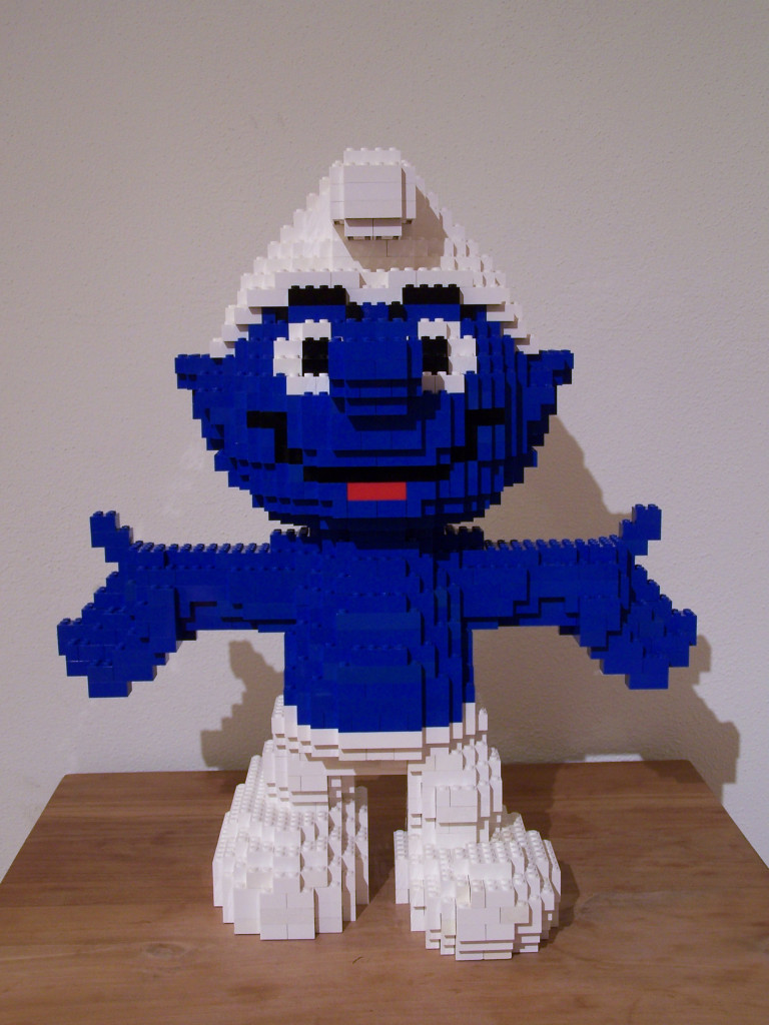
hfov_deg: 30.3
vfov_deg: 39.7
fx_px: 1422
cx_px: 384
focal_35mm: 48
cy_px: 512
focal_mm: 8
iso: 80
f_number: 3
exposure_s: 1/2
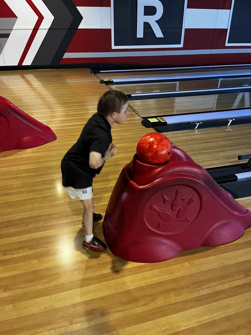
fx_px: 251
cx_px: 126
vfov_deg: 67.3
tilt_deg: -28.9
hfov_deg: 53.1
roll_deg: +1.1
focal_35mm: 26
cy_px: 168
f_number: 1.6
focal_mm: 5.1
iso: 800
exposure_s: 1/30
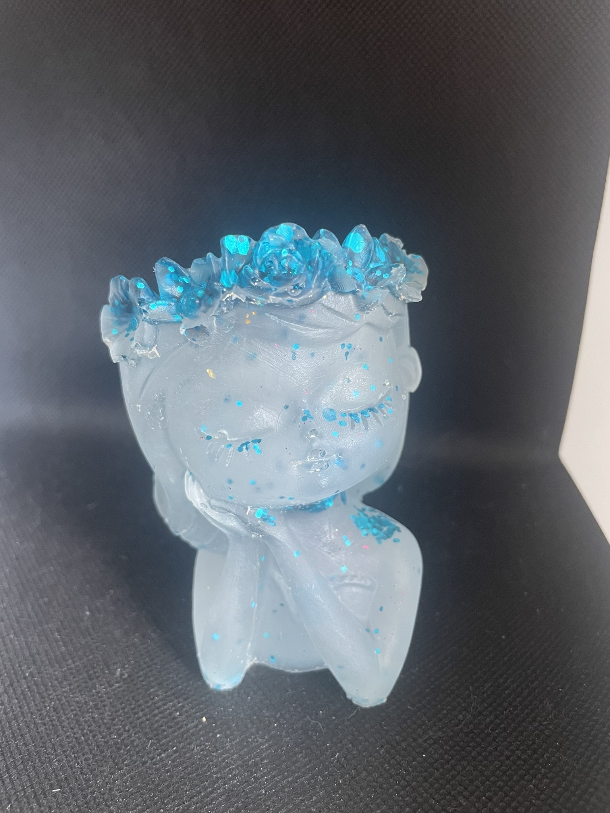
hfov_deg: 53.1
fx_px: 611
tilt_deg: -23.2
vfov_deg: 67.3
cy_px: 406
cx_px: 305
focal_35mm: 26
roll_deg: +0.9
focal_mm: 4.2
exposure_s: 1/60
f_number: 1.6
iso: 320
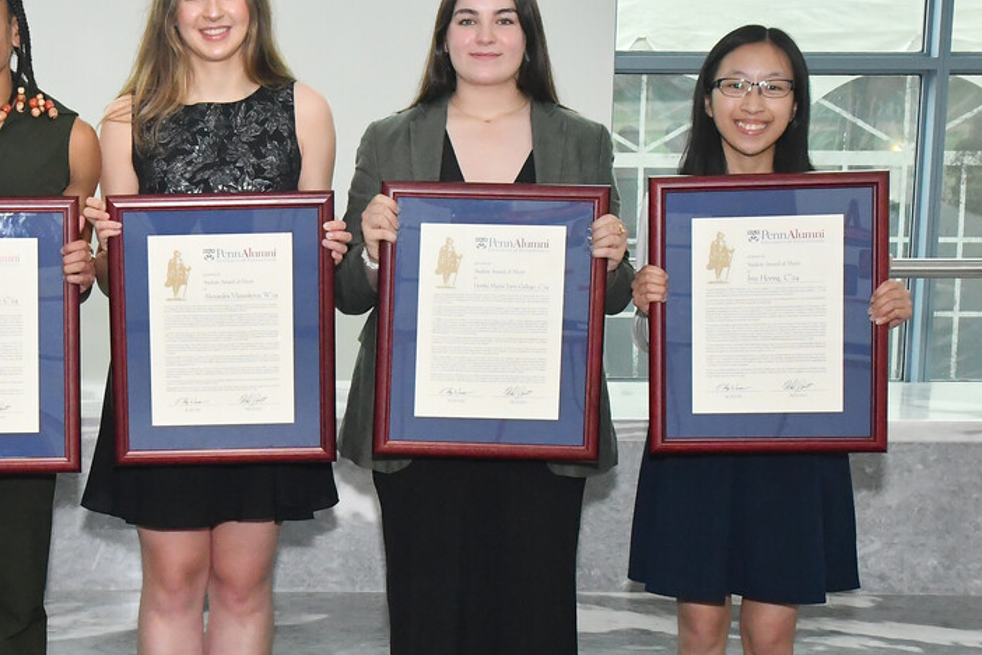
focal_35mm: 80
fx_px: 2182
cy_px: 353
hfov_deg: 24.9
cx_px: 193
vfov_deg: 17.1
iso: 3200
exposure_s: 1/125
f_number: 8
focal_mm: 26
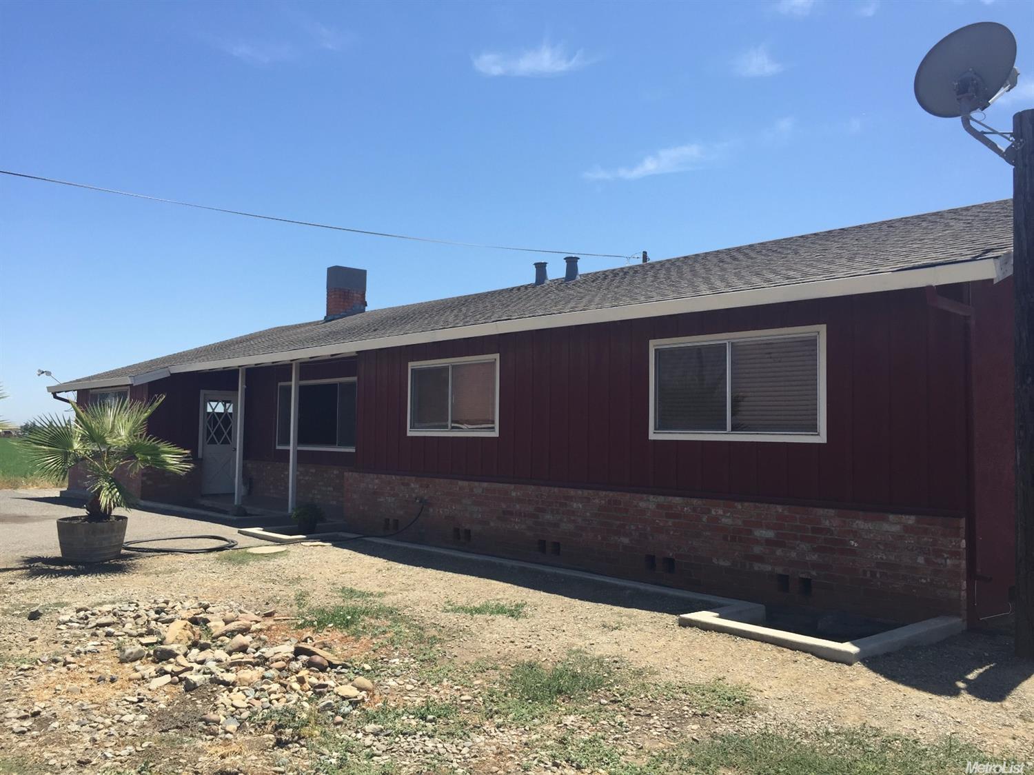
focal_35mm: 29
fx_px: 866
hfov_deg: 61.7
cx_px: 517
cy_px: 388
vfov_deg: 48.2
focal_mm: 4.15
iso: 32
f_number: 2.2
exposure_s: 1/1364
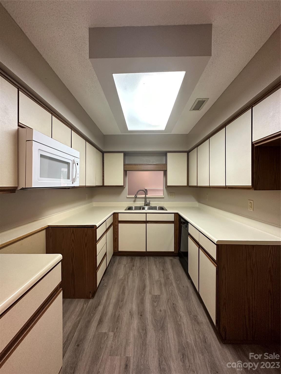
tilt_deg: -0.7
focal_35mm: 14
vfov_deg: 102.1
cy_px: 187
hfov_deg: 85.7
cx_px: 140
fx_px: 152
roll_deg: -0.7
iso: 250
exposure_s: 1/60
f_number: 2.2
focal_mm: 2.22
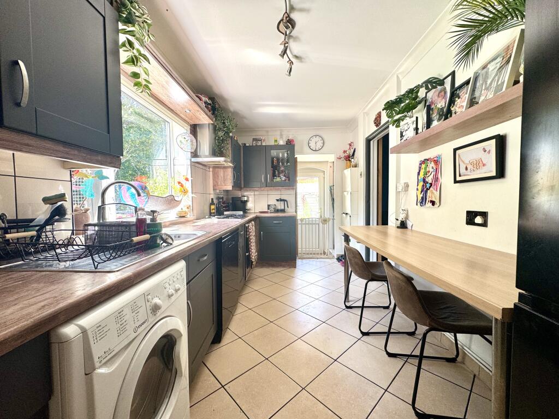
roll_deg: +0.8
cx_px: 280
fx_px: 226
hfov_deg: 102.1
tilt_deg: -1.1
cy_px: 210
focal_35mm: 14
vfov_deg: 85.7
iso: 80
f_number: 2.2
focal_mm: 2.22
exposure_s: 1/99
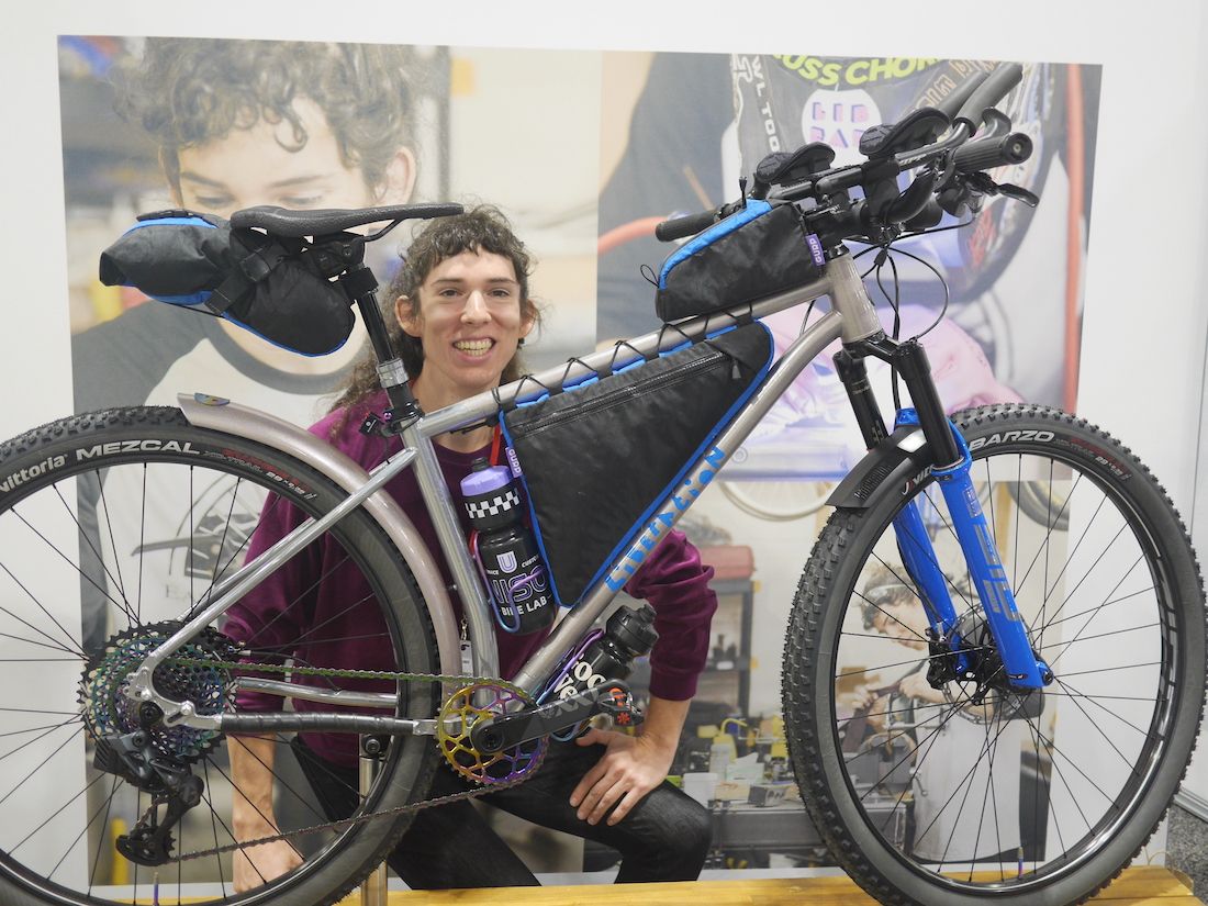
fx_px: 1396
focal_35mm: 40
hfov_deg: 46.8
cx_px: 604
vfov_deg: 36.0
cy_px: 453
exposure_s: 1/60
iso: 800
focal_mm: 20
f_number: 1.7
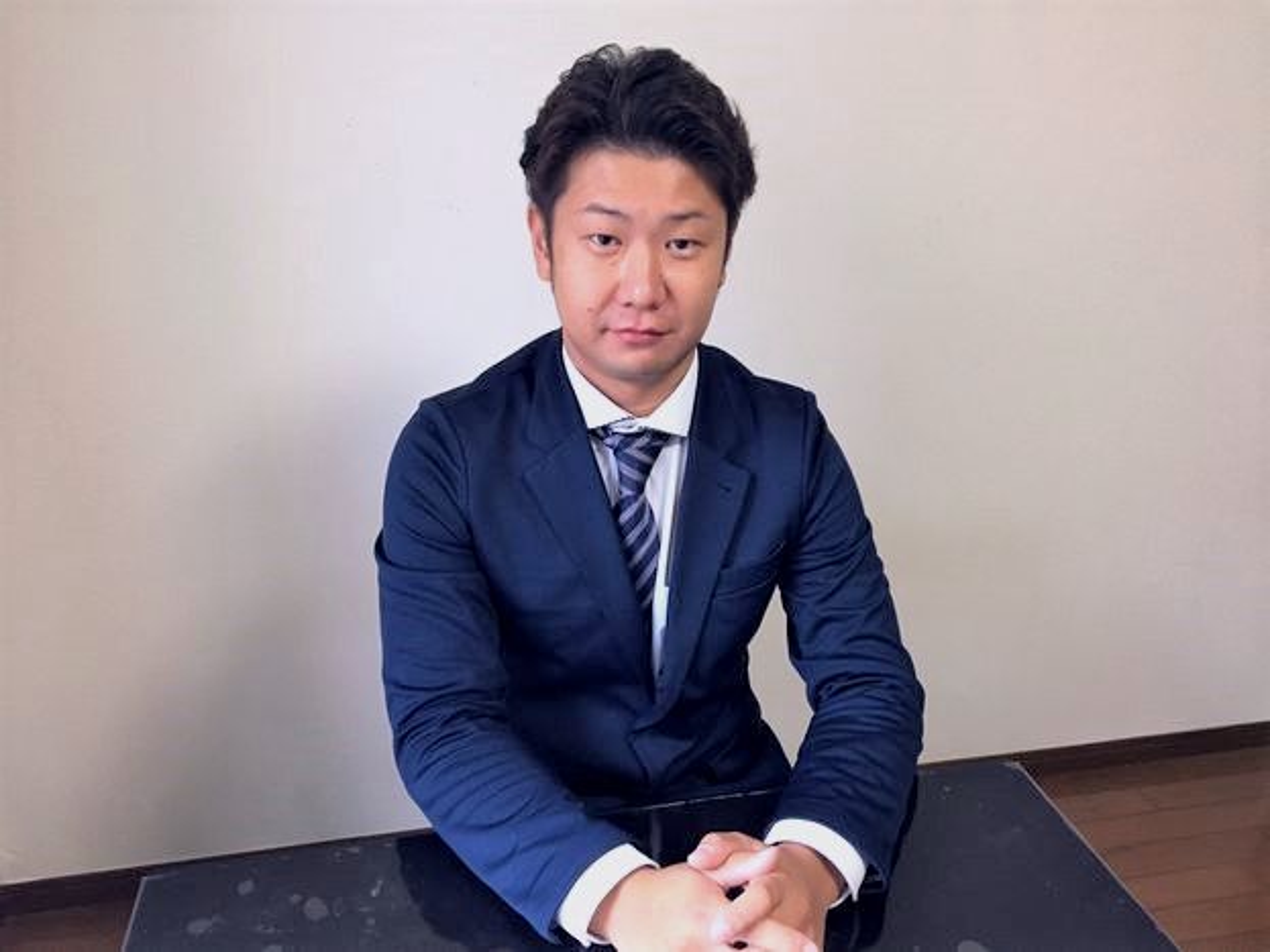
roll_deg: -0.6
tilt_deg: -21.7
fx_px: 1064
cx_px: 635
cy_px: 476
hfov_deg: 61.7
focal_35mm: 29
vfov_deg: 48.2
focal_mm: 4.15
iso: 100
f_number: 2.2
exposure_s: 1/30
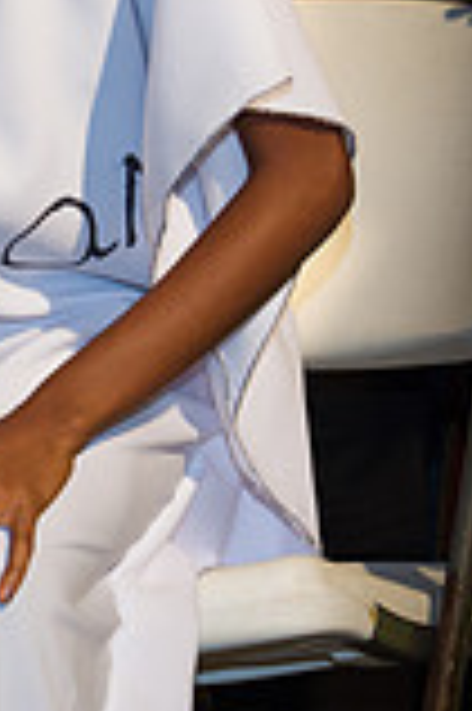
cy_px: 212
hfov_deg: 4.6
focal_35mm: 299
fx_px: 5893
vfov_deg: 6.9
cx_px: -151
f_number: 5.6
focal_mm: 105
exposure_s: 1/160
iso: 1600
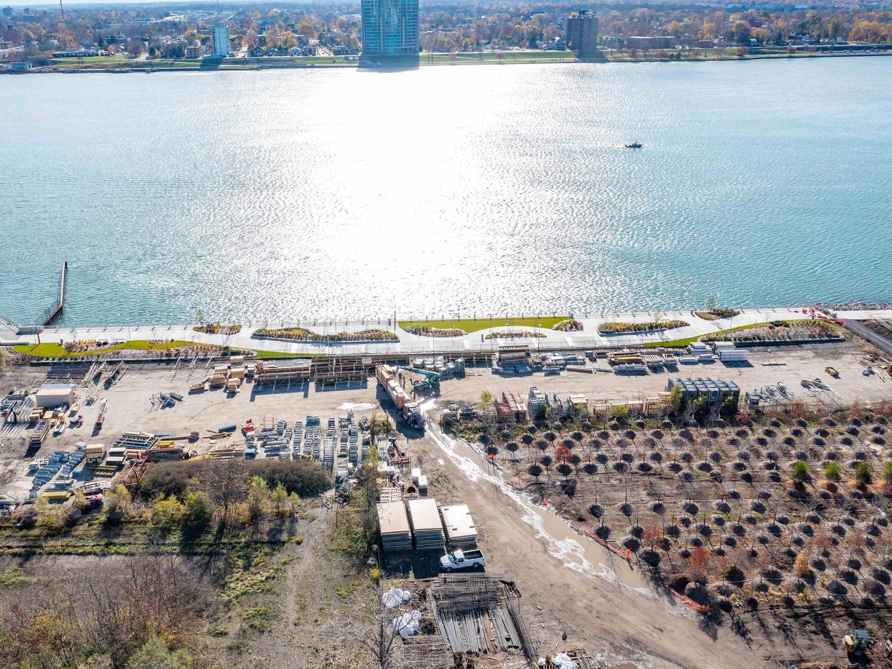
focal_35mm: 31
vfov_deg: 45.4
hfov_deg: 58.2
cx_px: 388
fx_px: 799
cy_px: 329
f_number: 5.6
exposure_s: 1/400
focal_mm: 10.26
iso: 100
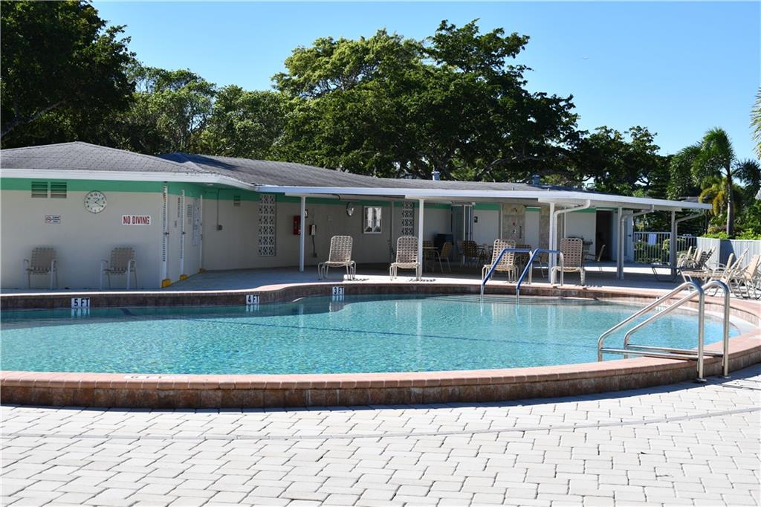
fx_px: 1268
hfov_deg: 33.4
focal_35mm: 60
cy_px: 254
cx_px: 380
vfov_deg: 22.6
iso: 100
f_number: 9
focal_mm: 40
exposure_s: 1/320
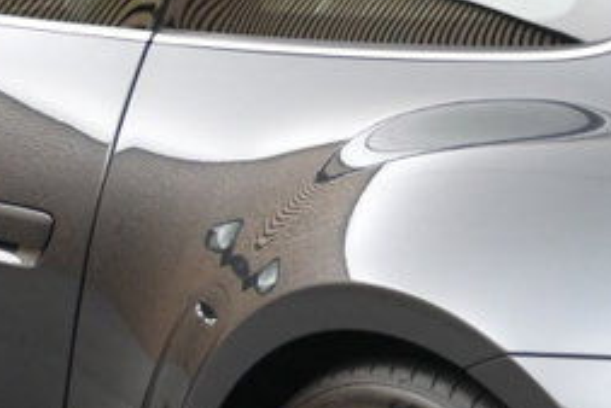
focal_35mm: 182
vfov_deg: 7.5
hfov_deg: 10.5
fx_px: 3091
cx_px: 1164
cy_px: 496
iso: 1000
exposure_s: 1/50
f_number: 4.8
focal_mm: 30
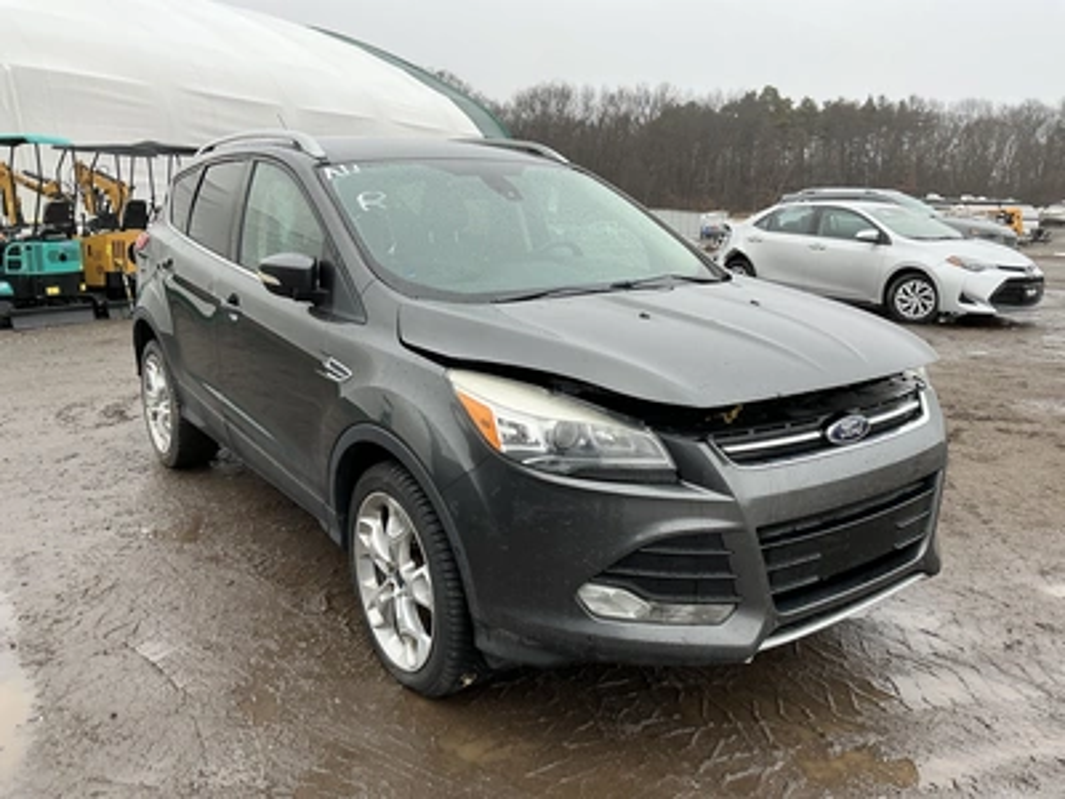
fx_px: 861
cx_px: 532
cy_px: 400
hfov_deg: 63.4
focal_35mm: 28
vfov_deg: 49.7
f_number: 1.8
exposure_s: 1/206
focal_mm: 3
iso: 20
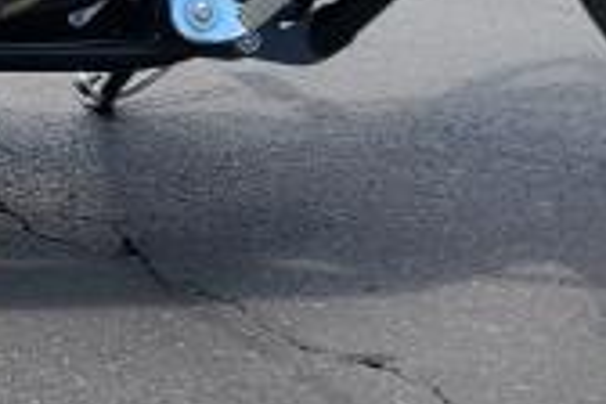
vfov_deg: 9.9
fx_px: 2171
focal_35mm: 129
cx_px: -162
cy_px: -390
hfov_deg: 15.2
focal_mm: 4.25
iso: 50
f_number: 1.8
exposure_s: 1/1951
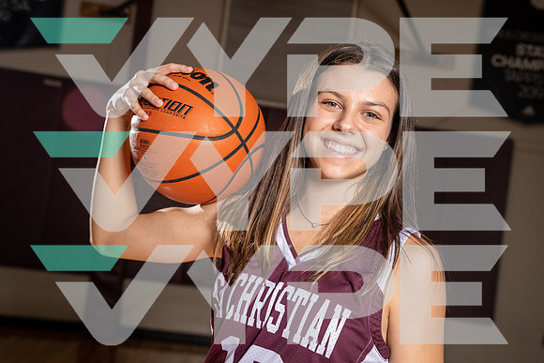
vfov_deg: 23.8
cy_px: 182
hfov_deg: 35.0
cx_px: 272
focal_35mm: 57
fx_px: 861
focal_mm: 57
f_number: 5.6
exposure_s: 1/250
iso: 200
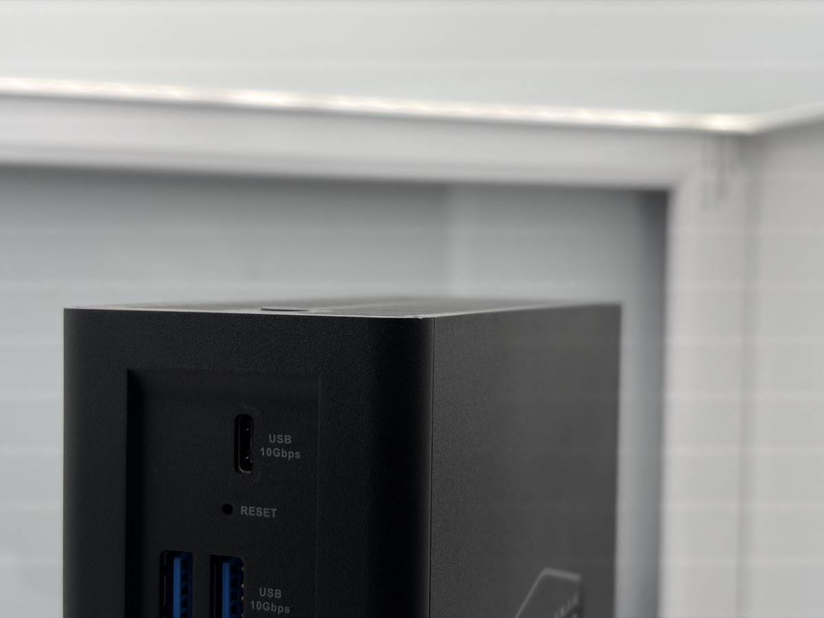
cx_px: 412
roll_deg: +0.1
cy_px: 309
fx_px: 1238
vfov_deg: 28.0
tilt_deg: -1.3
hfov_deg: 36.8
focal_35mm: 52
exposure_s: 1/336
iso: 40
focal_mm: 5.96
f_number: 1.6
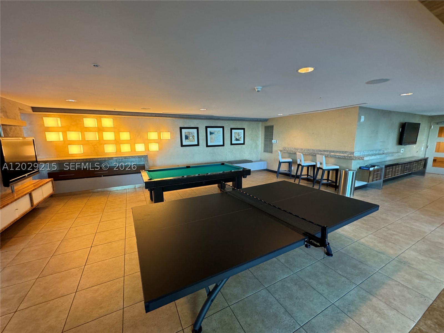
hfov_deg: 102.1
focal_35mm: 14
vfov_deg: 85.7
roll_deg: -0.6
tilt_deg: -8.5
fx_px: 180
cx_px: 222
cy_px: 166
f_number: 2.2
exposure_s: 1/60
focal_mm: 2.22
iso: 320
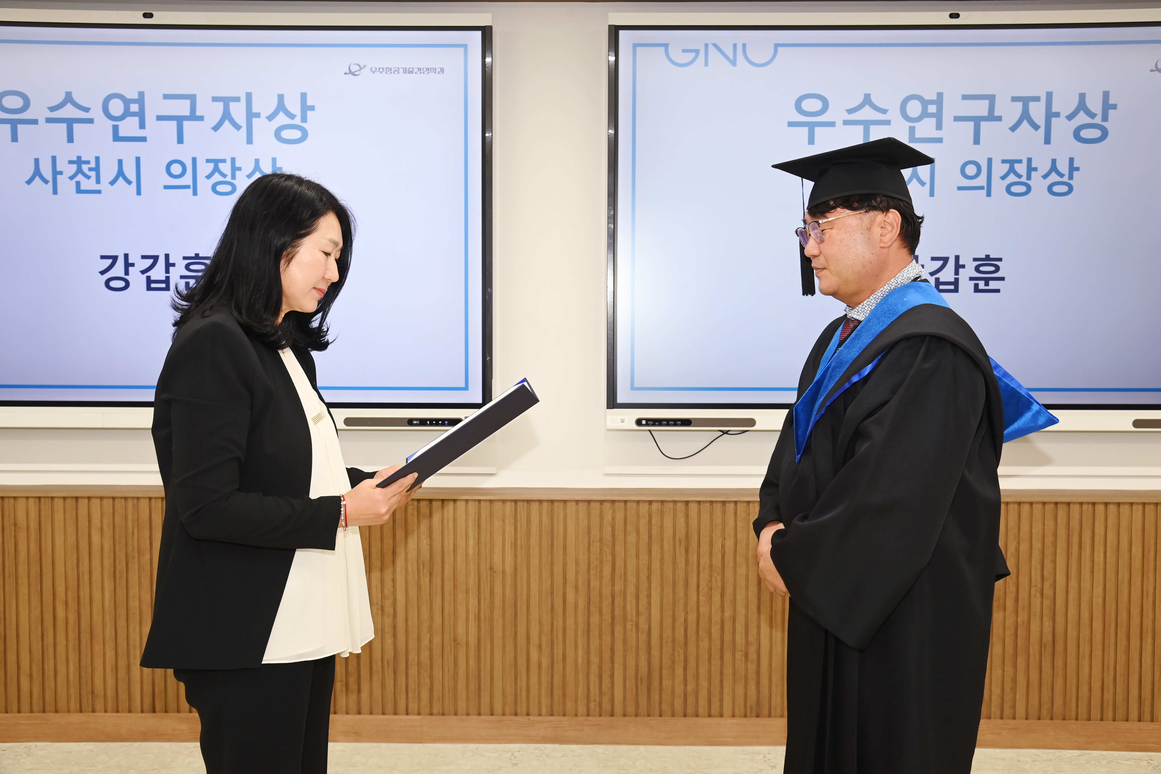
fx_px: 1000
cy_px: 387
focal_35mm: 31
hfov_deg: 60.3
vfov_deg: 42.3
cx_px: 580
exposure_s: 1/250
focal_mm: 31
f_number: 6.3
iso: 1250
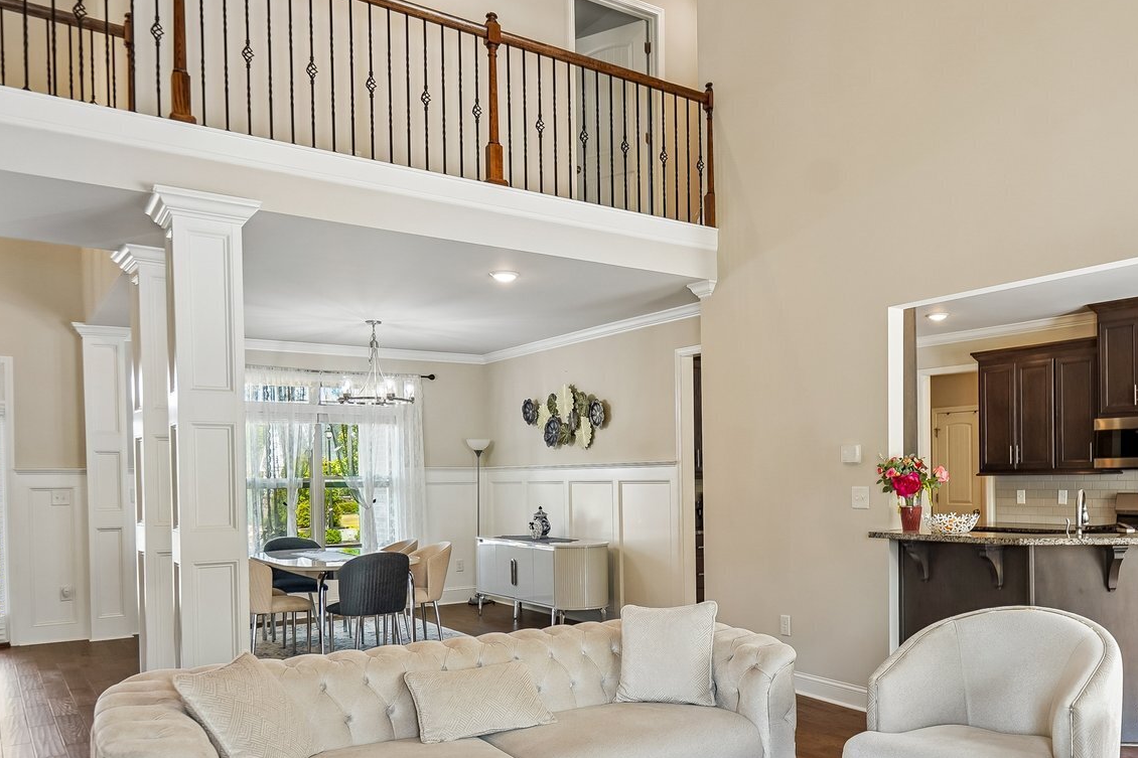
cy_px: 481
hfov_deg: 62.5
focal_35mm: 29
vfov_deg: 44.5
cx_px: 730
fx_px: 917
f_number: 5
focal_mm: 16
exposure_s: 1/40
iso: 50
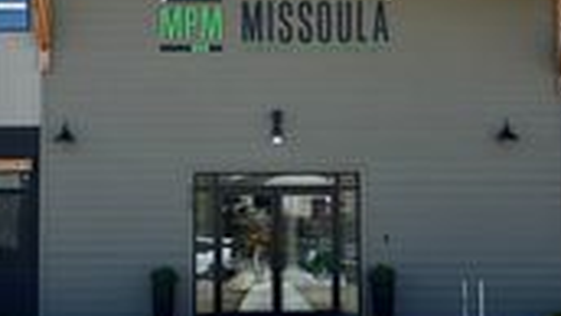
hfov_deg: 27.9
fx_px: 1131
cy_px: 142
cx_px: 280
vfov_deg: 15.9
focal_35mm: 76
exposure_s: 1/3058
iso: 80
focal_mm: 6.86
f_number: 1.78
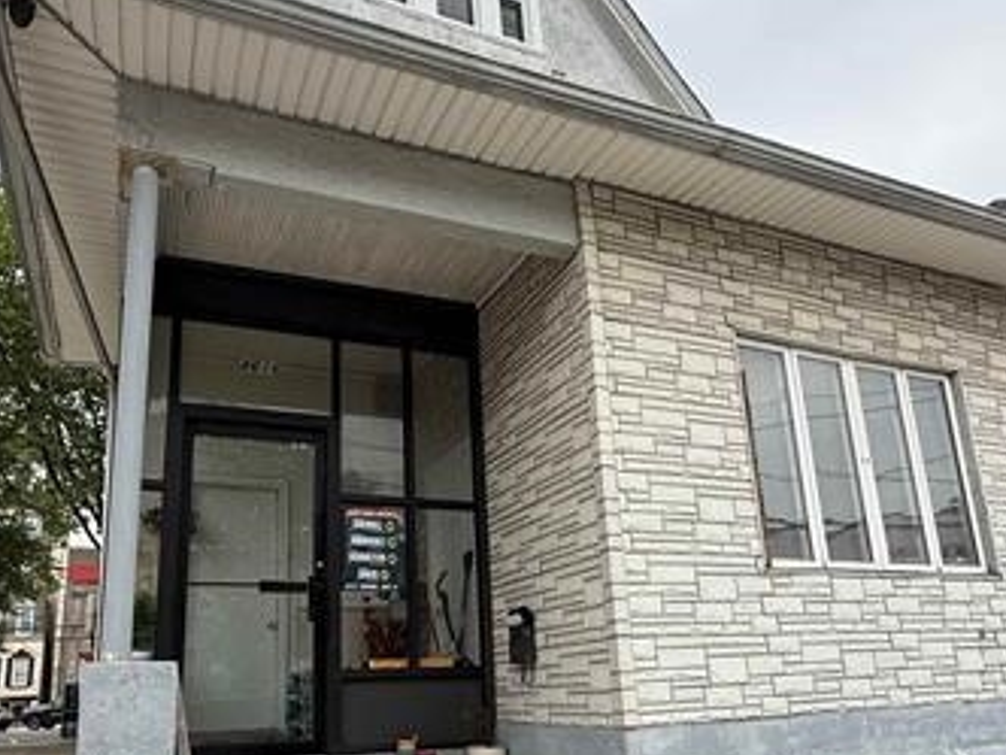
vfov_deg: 50.4
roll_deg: +2.5
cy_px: 506
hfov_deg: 65.3
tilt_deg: +14.3
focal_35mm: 27
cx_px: 473
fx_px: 785
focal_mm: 2.22
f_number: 2.2
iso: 64
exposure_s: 1/1167
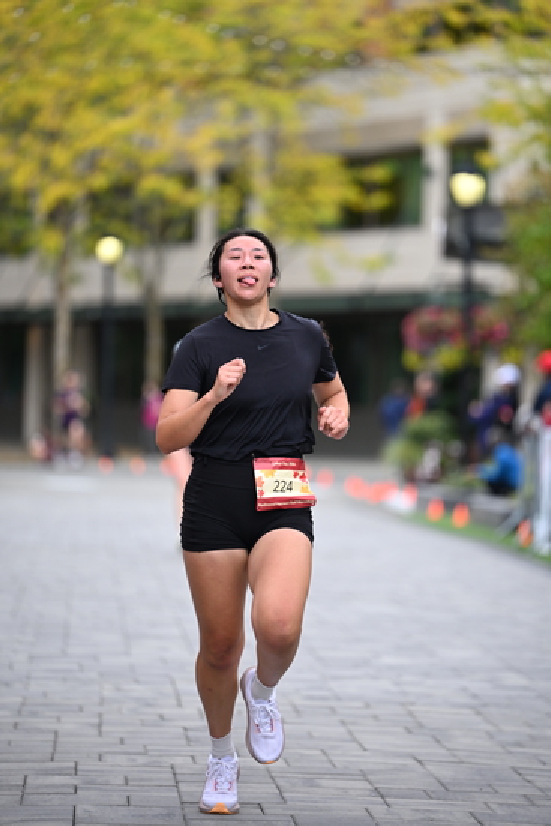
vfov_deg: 12.4
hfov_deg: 8.3
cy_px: 413
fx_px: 3785
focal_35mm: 165
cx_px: 276
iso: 640
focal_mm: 165
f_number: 2.8
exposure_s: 1/2000
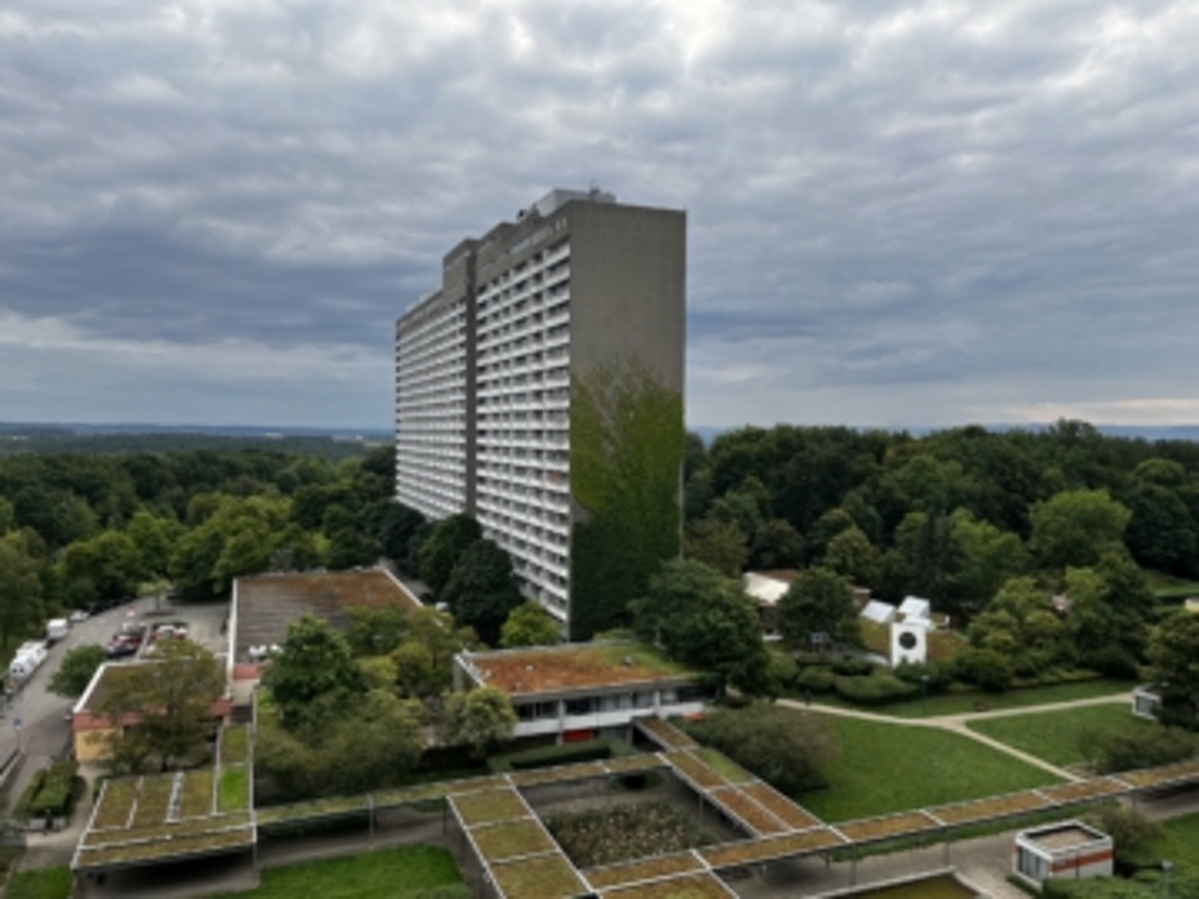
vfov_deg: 53.1
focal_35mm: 26
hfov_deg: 67.3
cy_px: 450
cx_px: 600
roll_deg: -0.1
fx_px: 901
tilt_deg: -1.9
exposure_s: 1/608
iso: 50
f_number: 1.6
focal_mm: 5.1
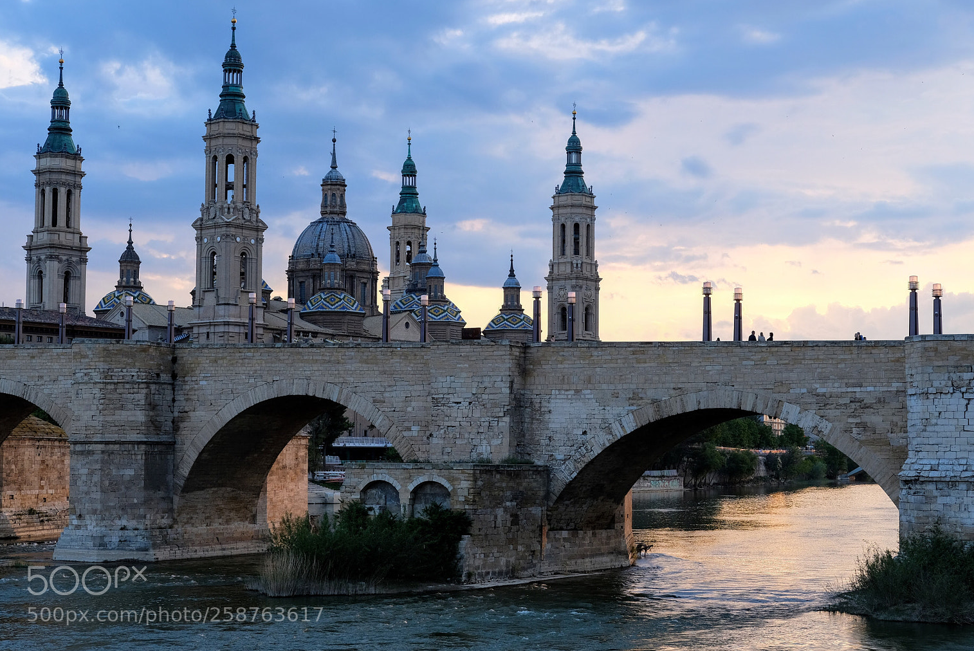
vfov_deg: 24.2
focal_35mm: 56
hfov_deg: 35.6
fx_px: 1516
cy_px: 321
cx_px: 502
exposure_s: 1/125
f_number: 5.6
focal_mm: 35
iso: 400
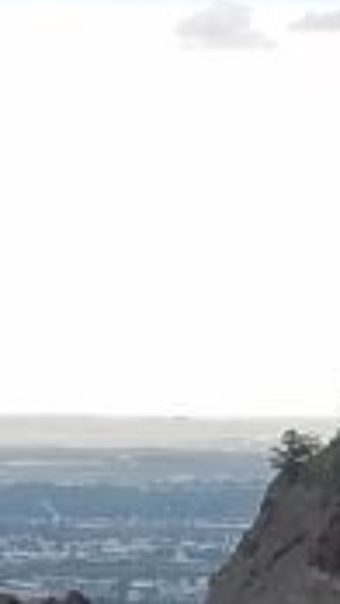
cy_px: 1170
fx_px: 2610
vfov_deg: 11.9
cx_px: -569
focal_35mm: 163
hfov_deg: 6.9
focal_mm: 4.2
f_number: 1.7
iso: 50
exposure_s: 1/910
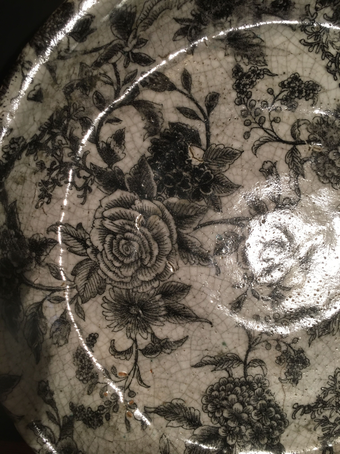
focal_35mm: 29
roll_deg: -5.1
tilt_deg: -10.9
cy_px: 227
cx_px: 170
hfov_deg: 48.2
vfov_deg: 61.7
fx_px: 380
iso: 125
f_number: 2.2
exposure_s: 1/33
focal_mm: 4.15
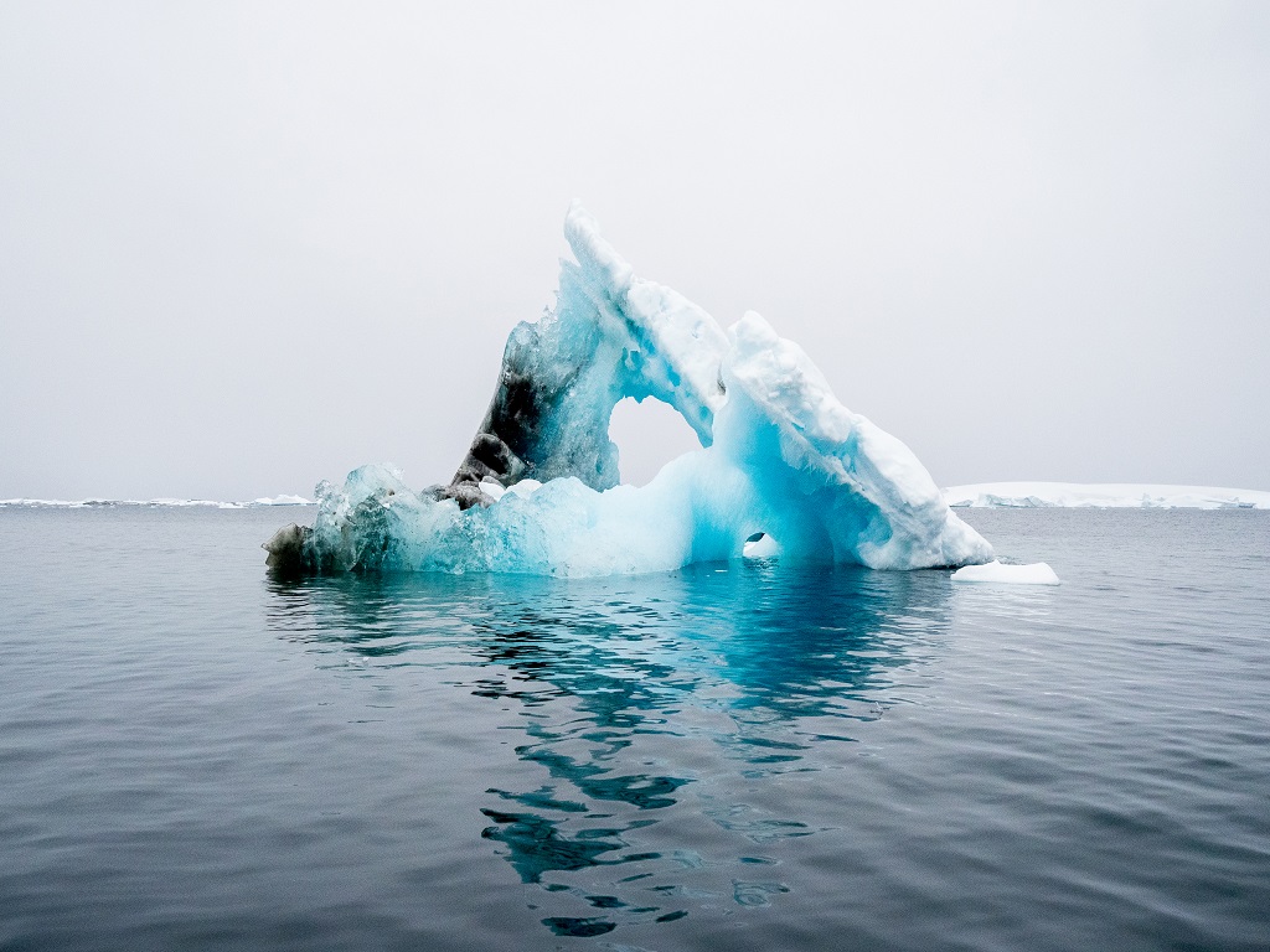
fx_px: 1247
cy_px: 476
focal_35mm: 34
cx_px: 635
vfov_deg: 41.8
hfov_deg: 54.0
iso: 800
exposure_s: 1/4000
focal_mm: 17
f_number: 5.6
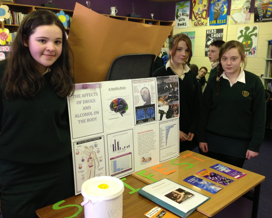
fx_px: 282
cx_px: 140
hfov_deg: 51.5
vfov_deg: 42.2
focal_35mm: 35
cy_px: 107
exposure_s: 1/20
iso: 160
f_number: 2.4
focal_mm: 4.13
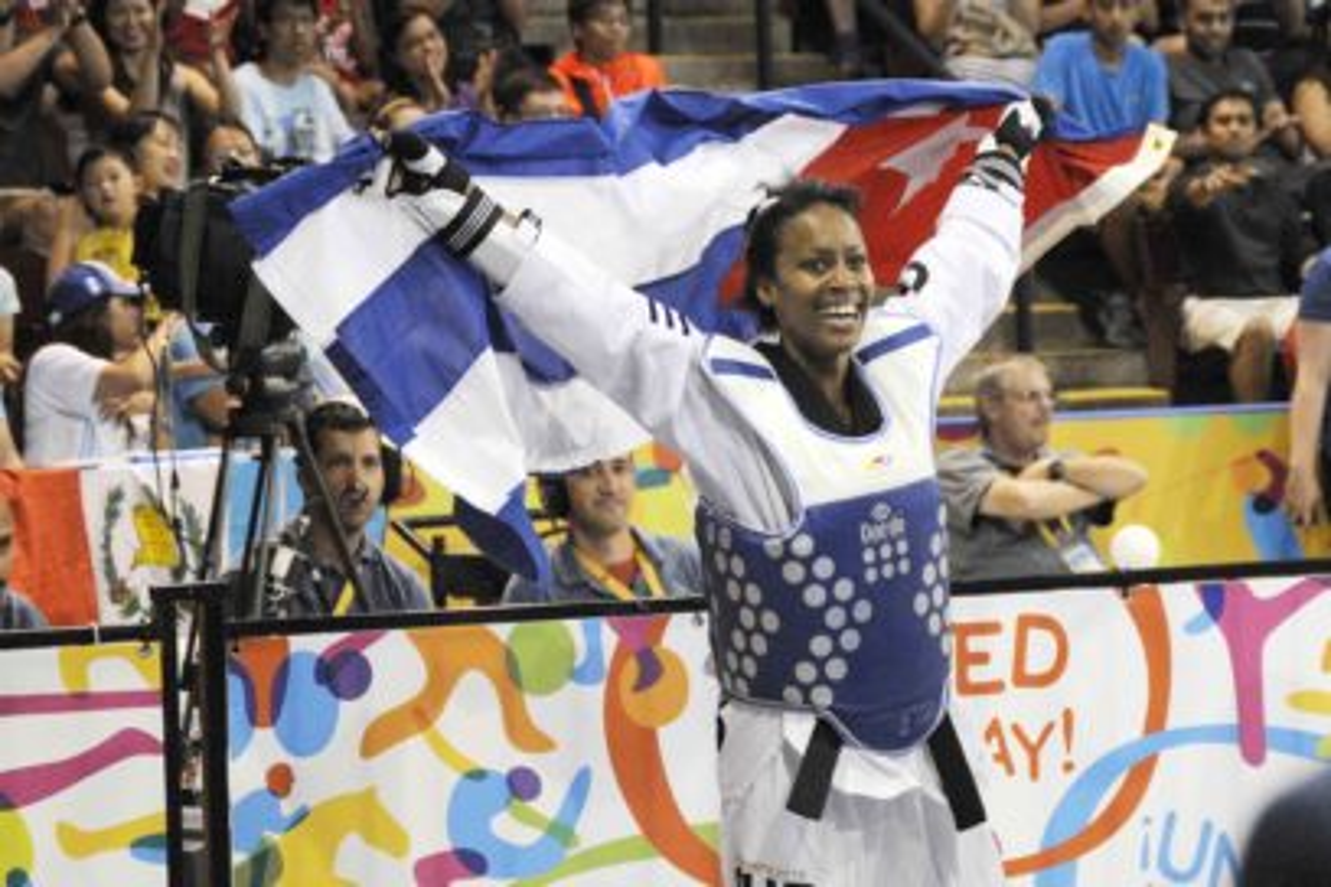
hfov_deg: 24.6
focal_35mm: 82
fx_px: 3050
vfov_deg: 16.6
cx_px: 666
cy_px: 444
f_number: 4
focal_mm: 55
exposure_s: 1/500
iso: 1600
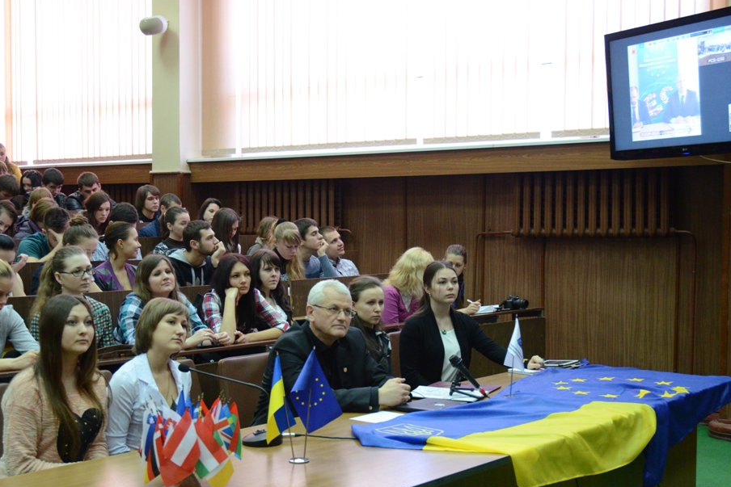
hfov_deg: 37.8
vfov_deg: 25.7
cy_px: 258
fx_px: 1067
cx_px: 375
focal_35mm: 53
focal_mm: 31
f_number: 4.5
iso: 2500
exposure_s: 1/100
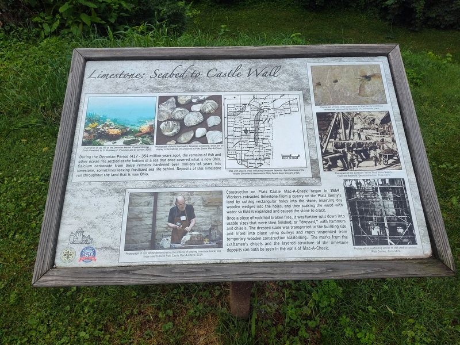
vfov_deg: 58.9
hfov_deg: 73.9
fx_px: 306
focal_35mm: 23
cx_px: 230
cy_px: 172
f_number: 1.8
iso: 100
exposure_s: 1/442
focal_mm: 5.56
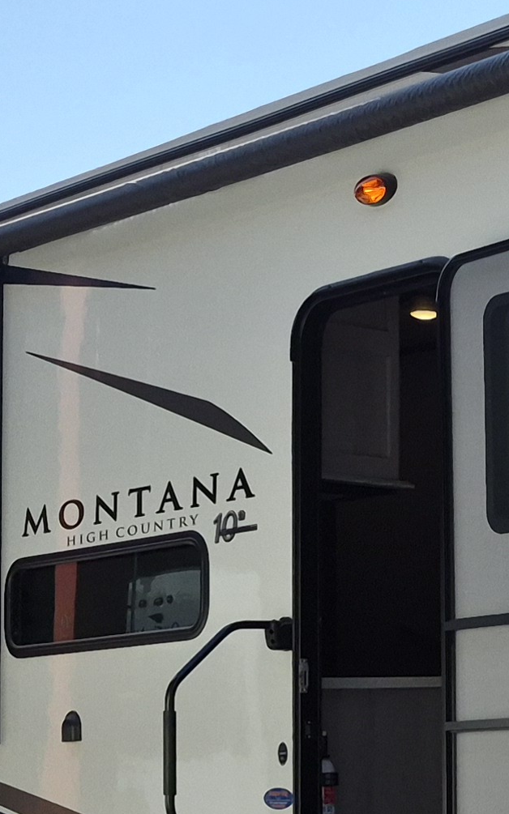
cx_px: 1019
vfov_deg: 21.3
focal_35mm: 97
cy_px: 555
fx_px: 2153
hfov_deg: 12.0
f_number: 1.8
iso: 80
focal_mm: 5.4
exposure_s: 1/6208
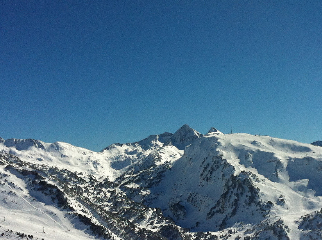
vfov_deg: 21.5
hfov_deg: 28.5
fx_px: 631
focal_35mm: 68
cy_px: 131
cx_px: 205
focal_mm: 3.85
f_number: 2.8
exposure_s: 1/6033
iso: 80
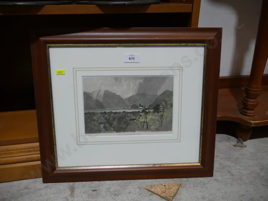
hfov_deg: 63.4
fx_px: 217
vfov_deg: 49.8
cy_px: 100
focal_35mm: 28
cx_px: 134
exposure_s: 1/100
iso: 200
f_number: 3.5
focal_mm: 14
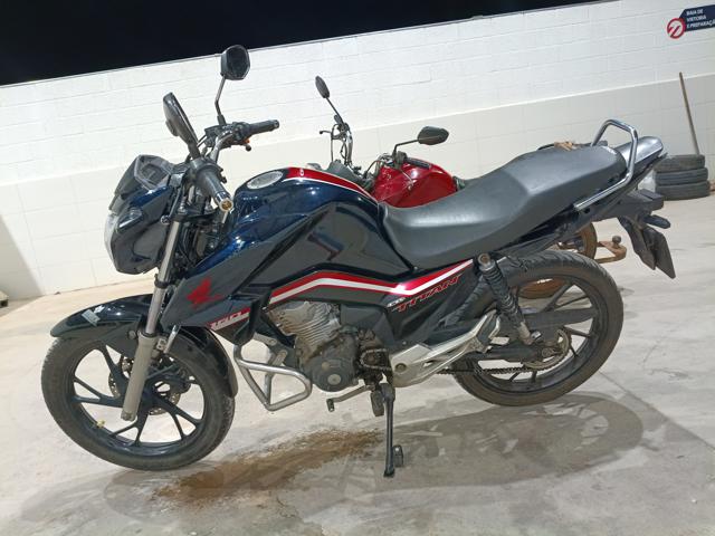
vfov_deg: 53.1
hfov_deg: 67.3
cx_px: 358
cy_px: 268
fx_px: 537
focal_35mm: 26
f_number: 1.8
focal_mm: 4.81
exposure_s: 1/60.1
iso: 100
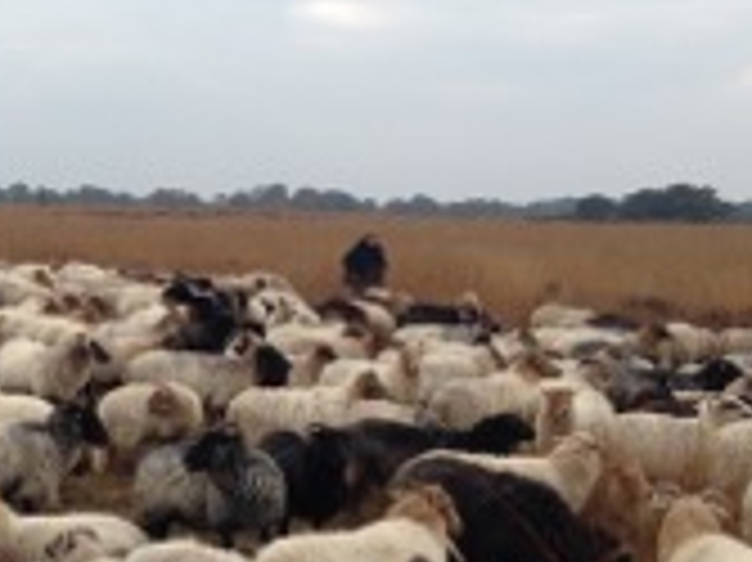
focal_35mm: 79
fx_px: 1715
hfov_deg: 23.9
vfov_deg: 18.5
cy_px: 436
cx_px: 41
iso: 50
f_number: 2.4
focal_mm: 4.12
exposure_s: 1/463
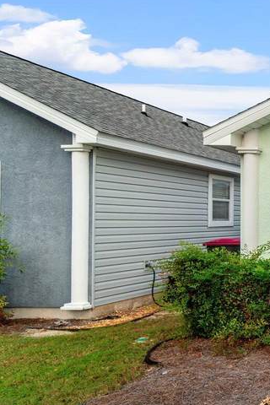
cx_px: 472
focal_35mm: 40
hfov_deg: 22.2
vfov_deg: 48.4
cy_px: 214
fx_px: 450
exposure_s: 1/8
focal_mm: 10
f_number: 4
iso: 100
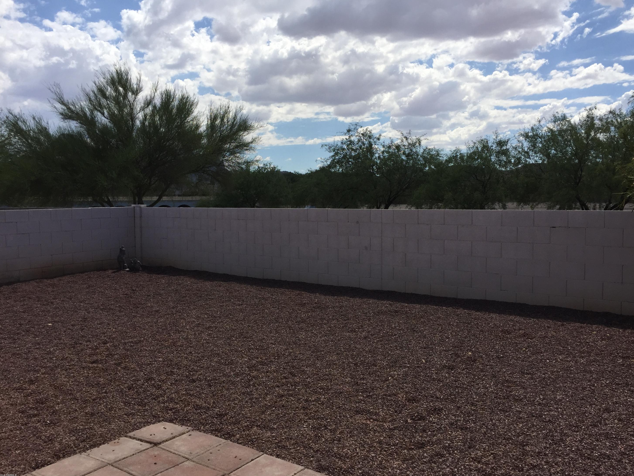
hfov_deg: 60.0
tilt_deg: -5.8
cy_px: 244
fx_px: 549
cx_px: 324
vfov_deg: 46.8
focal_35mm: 30
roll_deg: -0.6
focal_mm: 4.15
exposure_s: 1/3049
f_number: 2.2
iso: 32
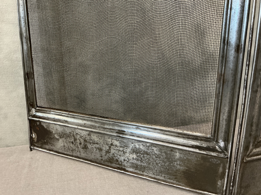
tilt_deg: -14.4
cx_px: 130
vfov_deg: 49.7
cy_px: 98
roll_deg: +0.1
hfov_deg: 63.4
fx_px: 211
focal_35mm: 28
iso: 250
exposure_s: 1/25
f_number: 1.8
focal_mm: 3
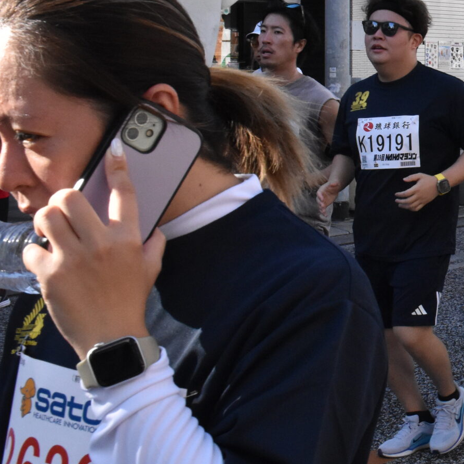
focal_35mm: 95
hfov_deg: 16.9
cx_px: 662
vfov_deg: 18.2
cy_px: 124
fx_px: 1441
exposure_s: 1/800
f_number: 14
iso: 2500
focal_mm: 26
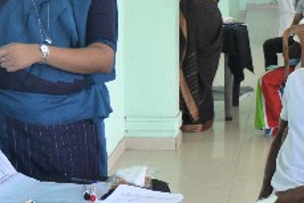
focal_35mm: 154
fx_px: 1303
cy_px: 145
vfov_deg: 8.9
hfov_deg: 12.5
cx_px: 493
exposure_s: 1/80
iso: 400
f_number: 4.5
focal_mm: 23
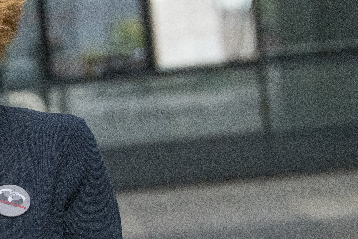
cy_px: 182
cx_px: -70
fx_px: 2963
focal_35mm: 298
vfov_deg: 4.6
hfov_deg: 6.9
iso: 3200
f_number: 5.6
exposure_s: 1/2500
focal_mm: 110
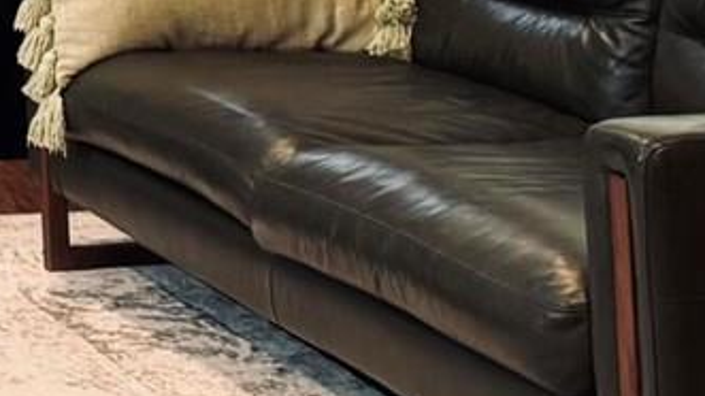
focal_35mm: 162
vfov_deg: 7.1
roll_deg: +0.8
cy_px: -479
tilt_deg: +0.9
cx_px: -599
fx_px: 3028
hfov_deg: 12.1
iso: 160
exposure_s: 1/60
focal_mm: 6.76
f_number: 1.78
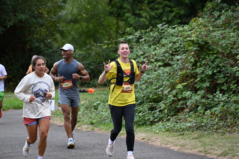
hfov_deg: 10.3
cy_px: 80
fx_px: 1328
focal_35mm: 200
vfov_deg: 6.9
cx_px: 120
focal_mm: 200
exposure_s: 1/320
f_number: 6.3
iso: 400
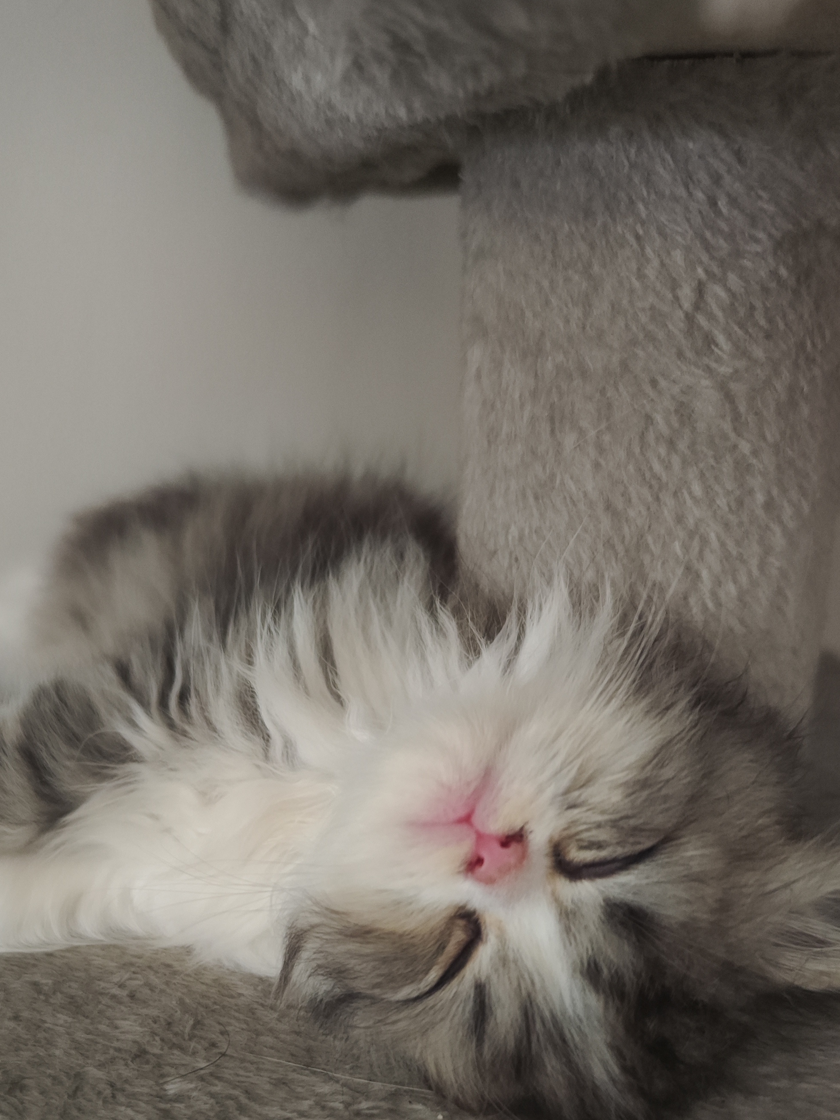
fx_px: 1165
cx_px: 309
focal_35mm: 36
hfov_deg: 39.4
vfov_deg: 49.9
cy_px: 796
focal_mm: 7.01
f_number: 1.69
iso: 5885
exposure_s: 1/25
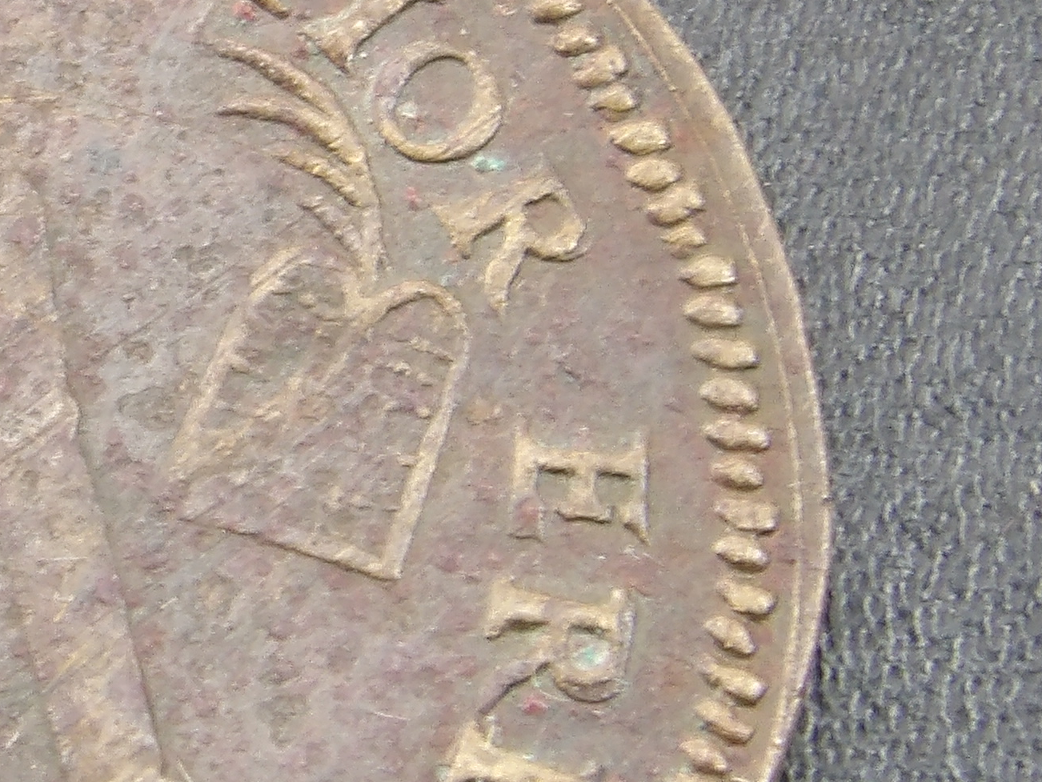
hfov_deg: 9.6
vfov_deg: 7.3
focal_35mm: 203
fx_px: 6112
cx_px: -182
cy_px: 539
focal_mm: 9.2
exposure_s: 1/20
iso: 205
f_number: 5.3
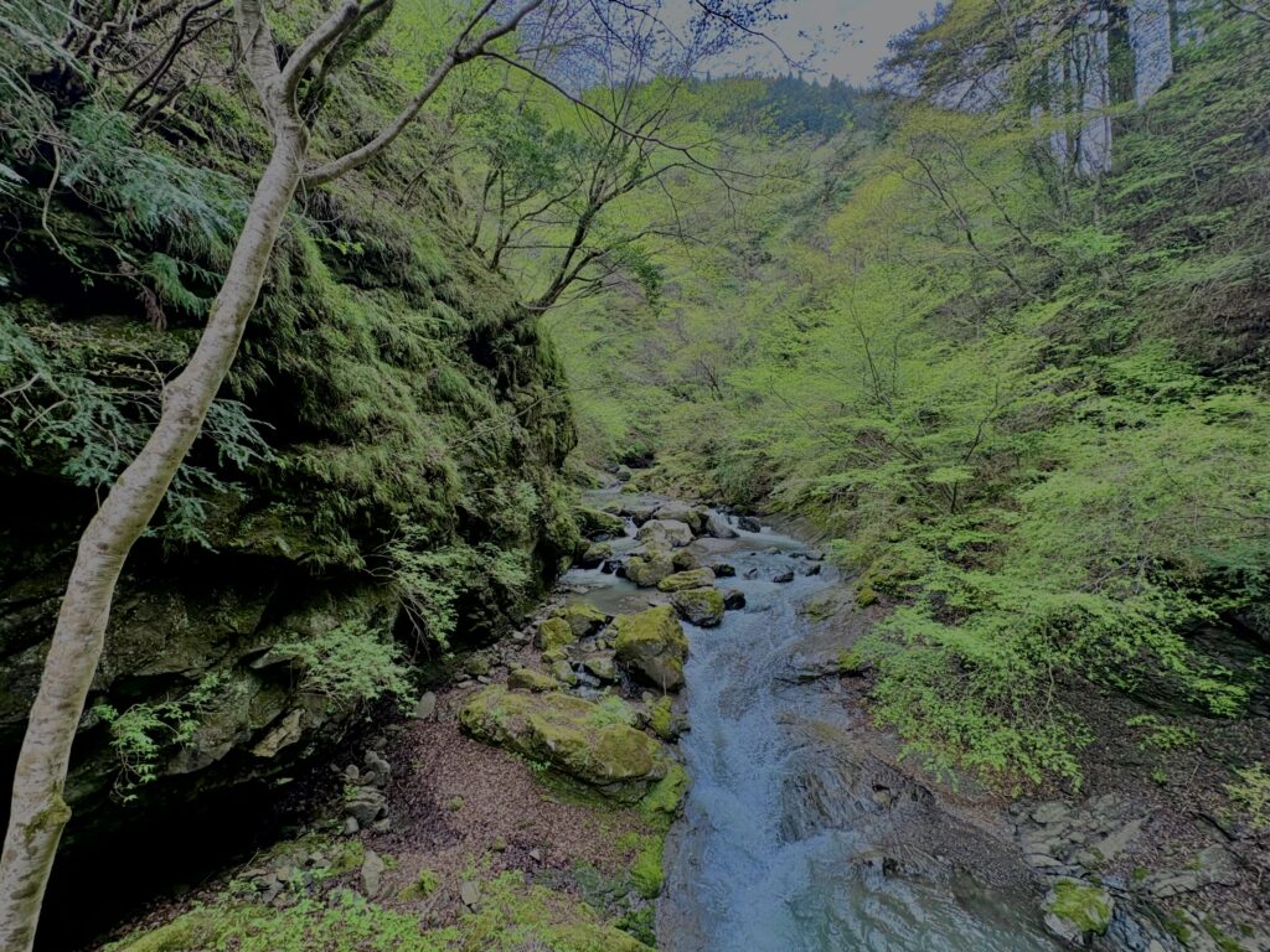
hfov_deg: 102.1
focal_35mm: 14
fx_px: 514
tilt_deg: -2.6
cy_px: 476
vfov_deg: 85.7
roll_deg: +2.8
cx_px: 635
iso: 50
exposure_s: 1/99
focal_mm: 2.22
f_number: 2.2
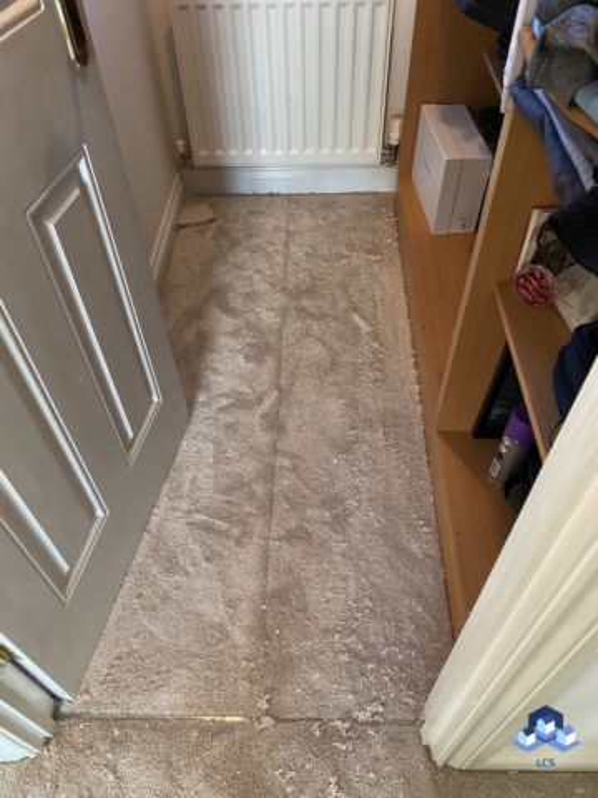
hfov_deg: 53.1
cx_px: 299
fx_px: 599
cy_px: 399
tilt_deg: -49.5
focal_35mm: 26
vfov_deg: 67.3
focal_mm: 4.25
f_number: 1.8
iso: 100
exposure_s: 1/50
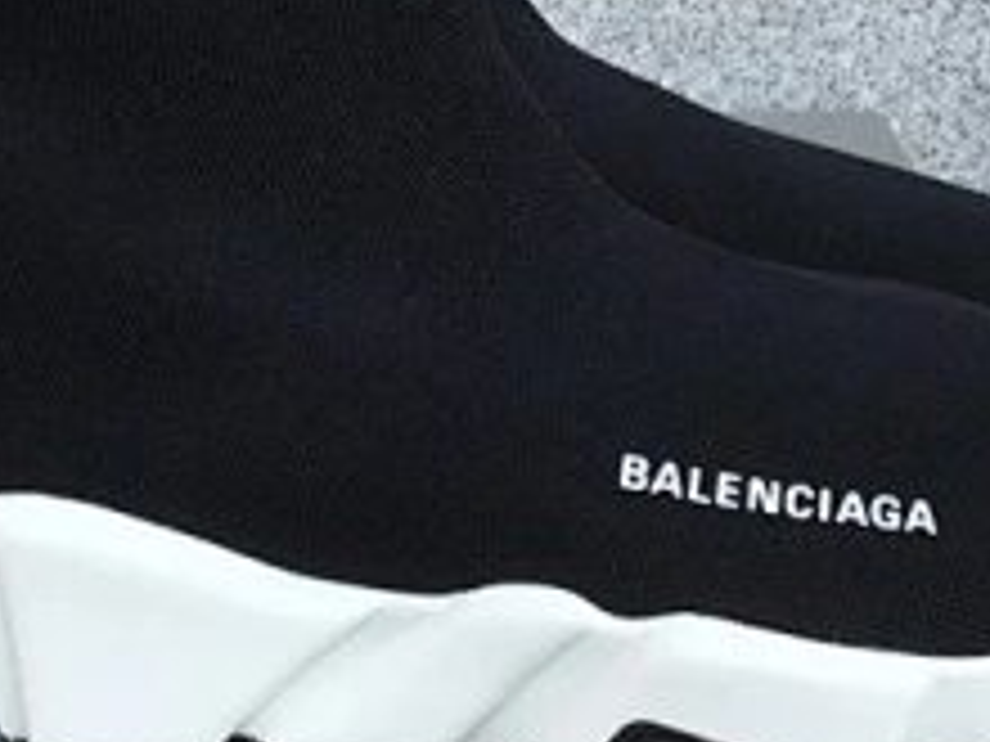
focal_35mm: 90
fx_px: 2574
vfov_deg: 16.4
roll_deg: +1.3
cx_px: 432
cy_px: 441
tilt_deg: -21.6
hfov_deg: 21.8
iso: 25
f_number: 2.4
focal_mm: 3.3
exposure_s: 1/327
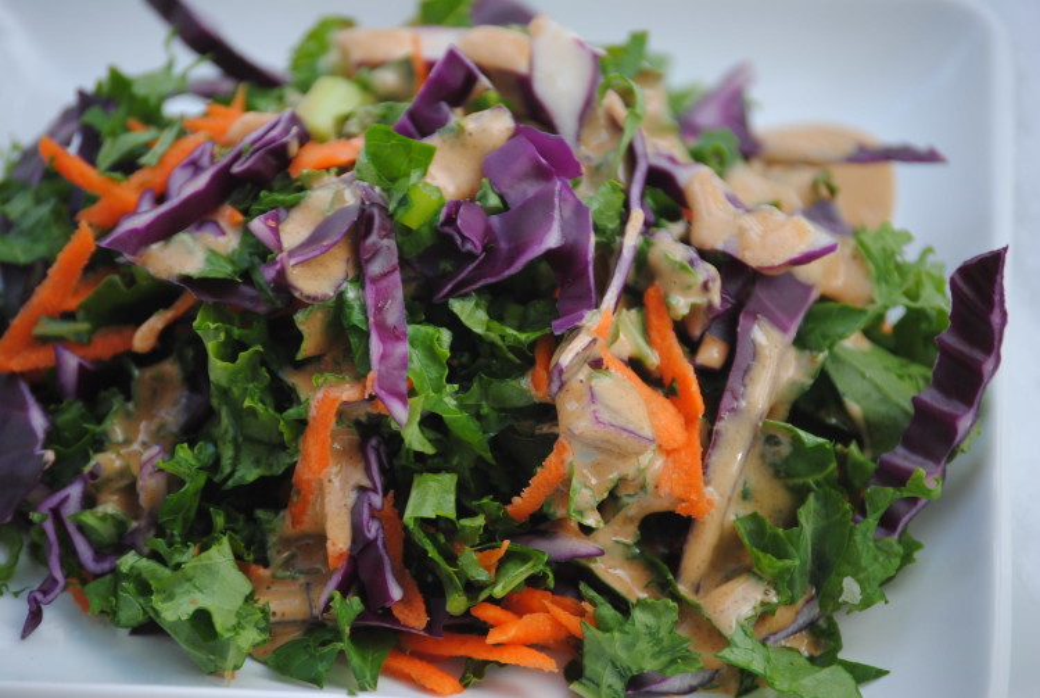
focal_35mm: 195
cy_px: 349
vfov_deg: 7.1
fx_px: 5643
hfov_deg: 10.5
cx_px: 520
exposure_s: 1/200
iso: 200
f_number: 5
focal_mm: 130
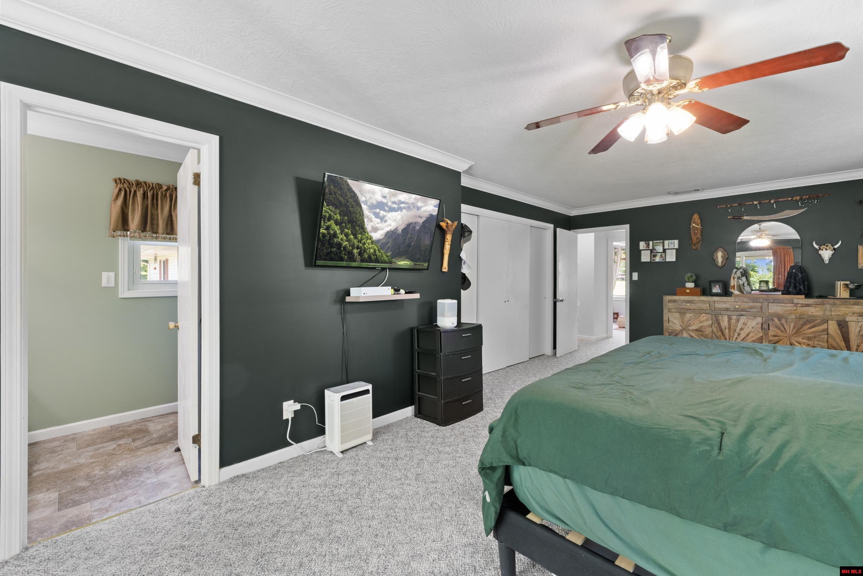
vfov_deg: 77.3
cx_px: 432
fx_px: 360
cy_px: 288
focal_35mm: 15
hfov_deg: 100.4
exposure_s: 1.6
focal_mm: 10
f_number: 9
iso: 200
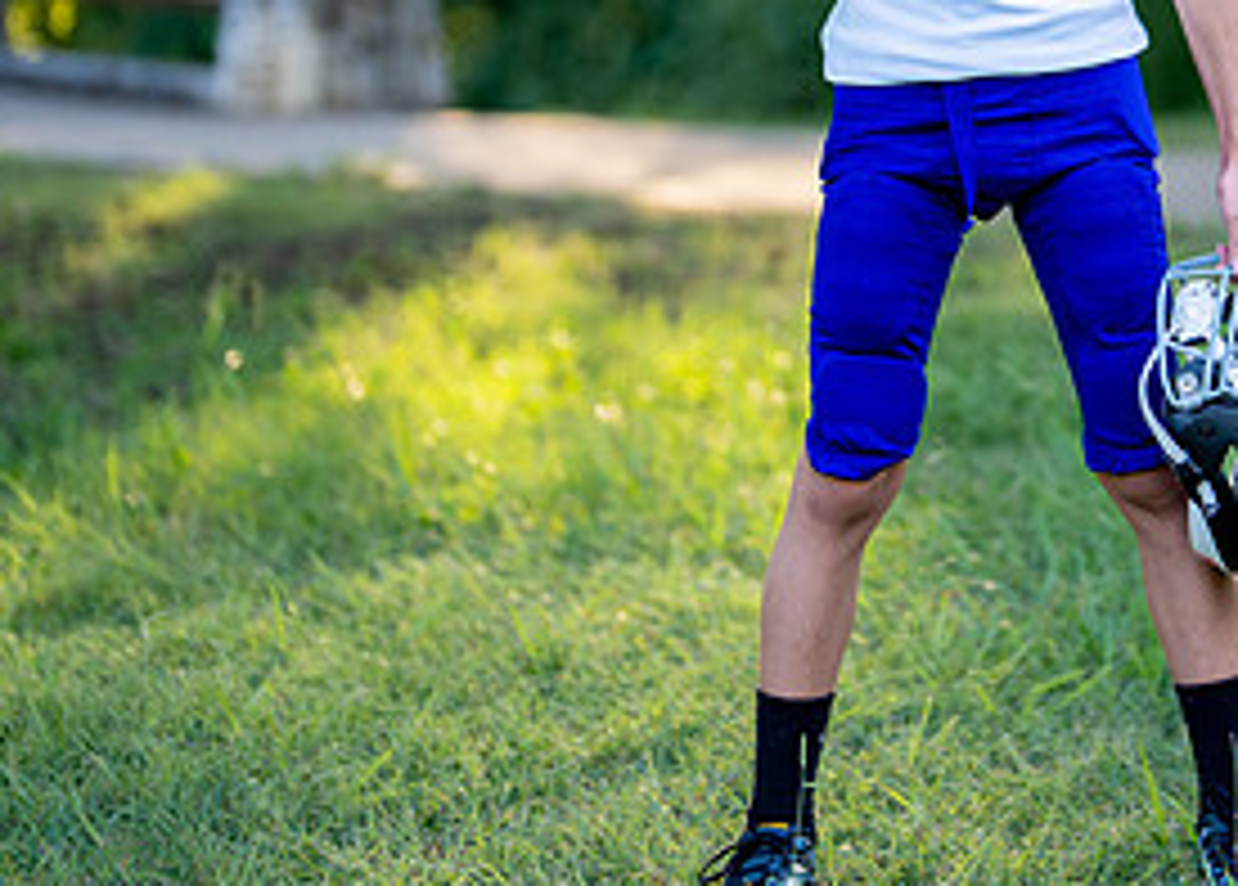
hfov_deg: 14.8
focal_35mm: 134
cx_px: 1110
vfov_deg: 10.7
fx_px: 4716
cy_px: 9
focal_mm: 50
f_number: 1.2
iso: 125
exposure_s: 1/1000
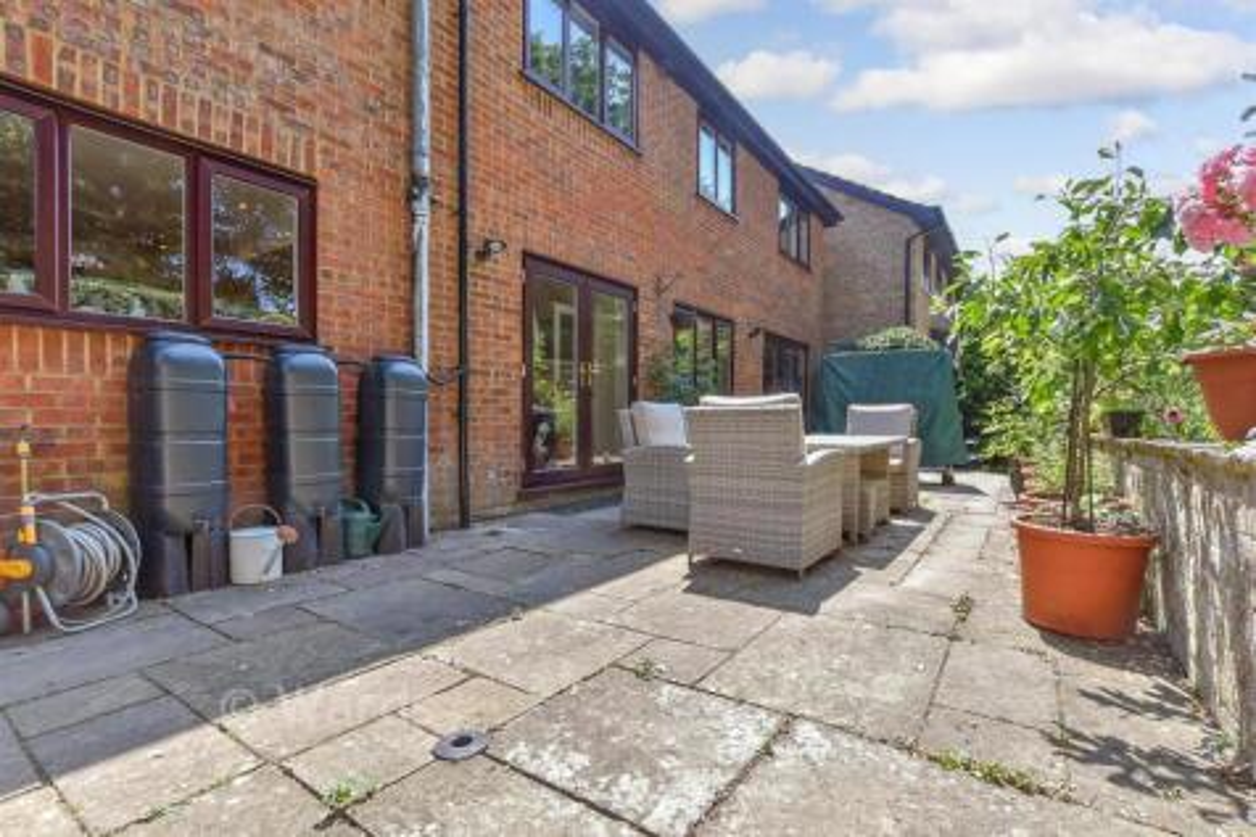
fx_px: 523
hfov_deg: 100.4
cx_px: 628
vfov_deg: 77.3
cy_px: 418
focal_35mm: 15
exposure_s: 1/160
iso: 250
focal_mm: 10
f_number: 8
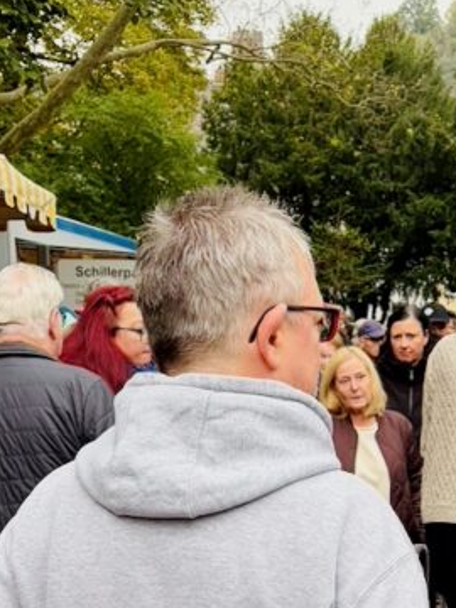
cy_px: 638
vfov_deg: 24.8
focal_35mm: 74
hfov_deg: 19.5
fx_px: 1300
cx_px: 426
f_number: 1.6
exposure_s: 1/122
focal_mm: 5.96
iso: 50
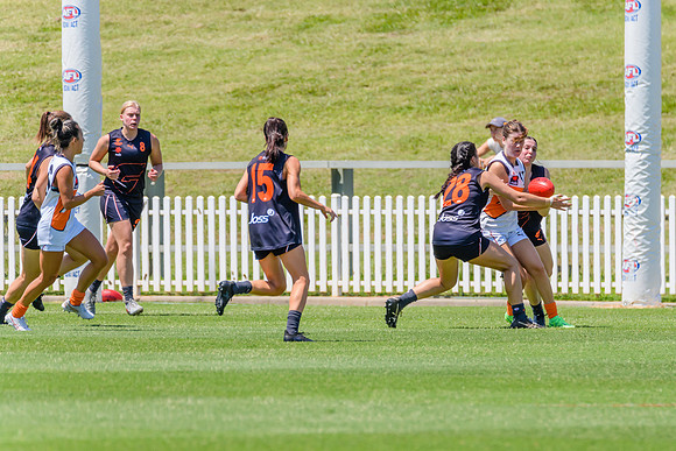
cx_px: 400
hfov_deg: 3.0
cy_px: 253
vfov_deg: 2.0
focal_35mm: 677
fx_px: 12714
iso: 800
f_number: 10
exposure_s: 1/1600
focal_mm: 550
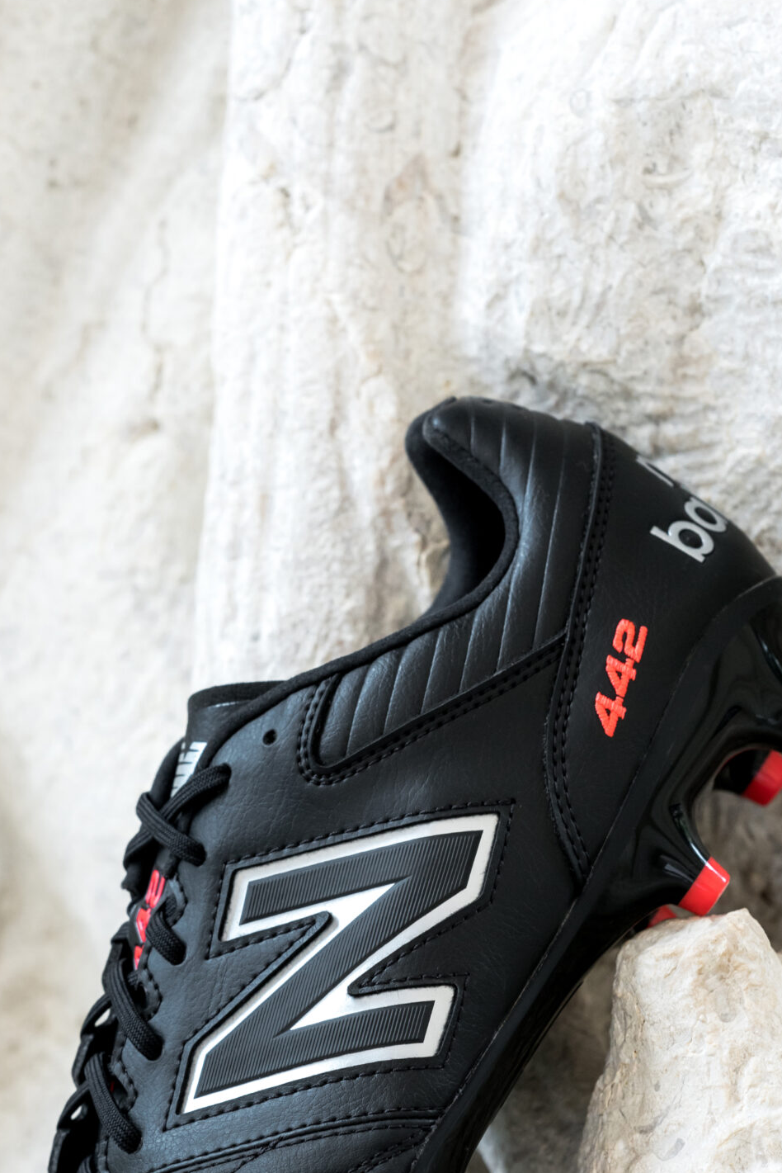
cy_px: 1006
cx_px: 380
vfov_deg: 7.2
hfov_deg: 4.8
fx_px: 9281
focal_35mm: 285
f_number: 5.6
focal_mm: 162
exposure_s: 1/160
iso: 1000
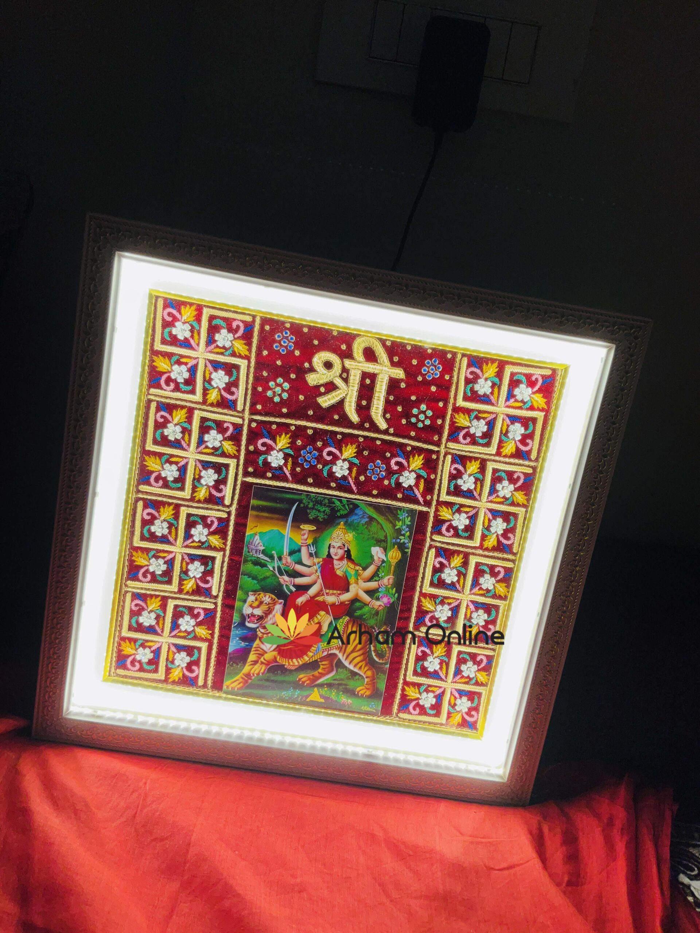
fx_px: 782
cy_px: 466
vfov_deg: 61.7
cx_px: 350
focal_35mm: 29
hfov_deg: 48.2
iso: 25
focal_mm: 3
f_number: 1.8
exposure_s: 1/100
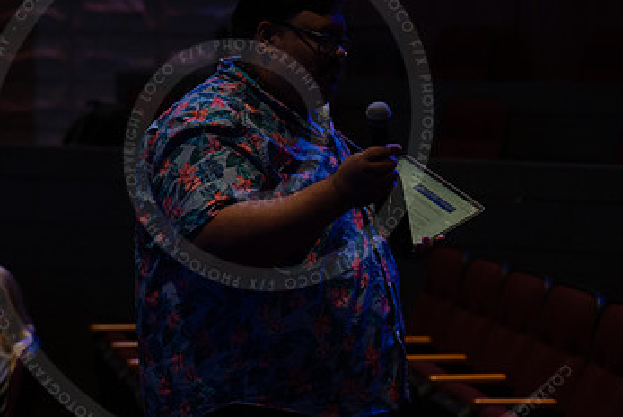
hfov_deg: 16.8
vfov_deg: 11.3
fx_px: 2113
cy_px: 191
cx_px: 275
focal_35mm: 122
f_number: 2.5
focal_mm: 73
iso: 1000
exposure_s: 1/250
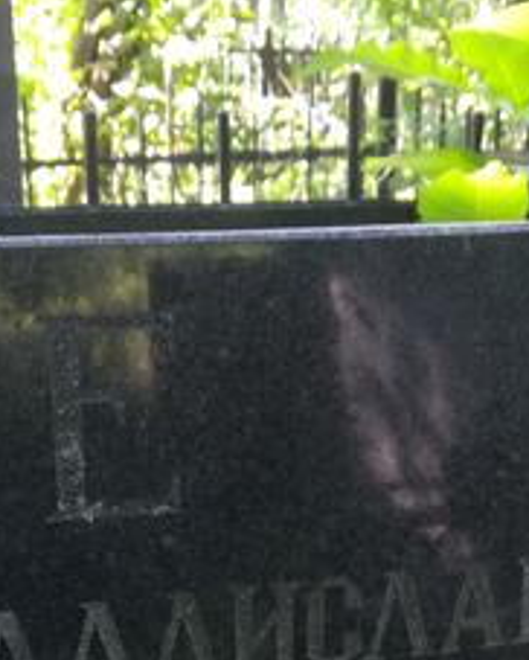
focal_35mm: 67
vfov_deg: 26.3
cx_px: 221
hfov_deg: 22.8
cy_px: 704
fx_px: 1309
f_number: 2.2
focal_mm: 3.83
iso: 80
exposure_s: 1/33.3
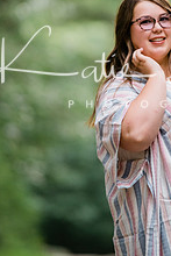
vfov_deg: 5.0
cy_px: 49
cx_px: 155
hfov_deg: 3.4
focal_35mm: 409
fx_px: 2909
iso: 800
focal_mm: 200
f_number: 2.8
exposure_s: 1/320
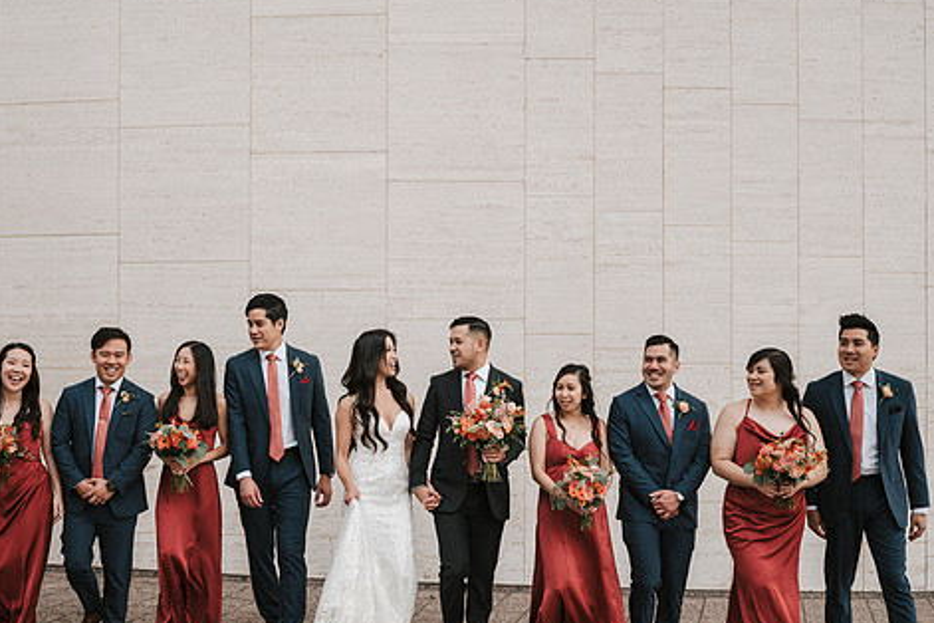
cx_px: 398
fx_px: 1167
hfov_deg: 43.5
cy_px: 369
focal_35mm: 45
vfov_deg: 29.8
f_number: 3.5
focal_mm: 35
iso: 250
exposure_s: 1/640
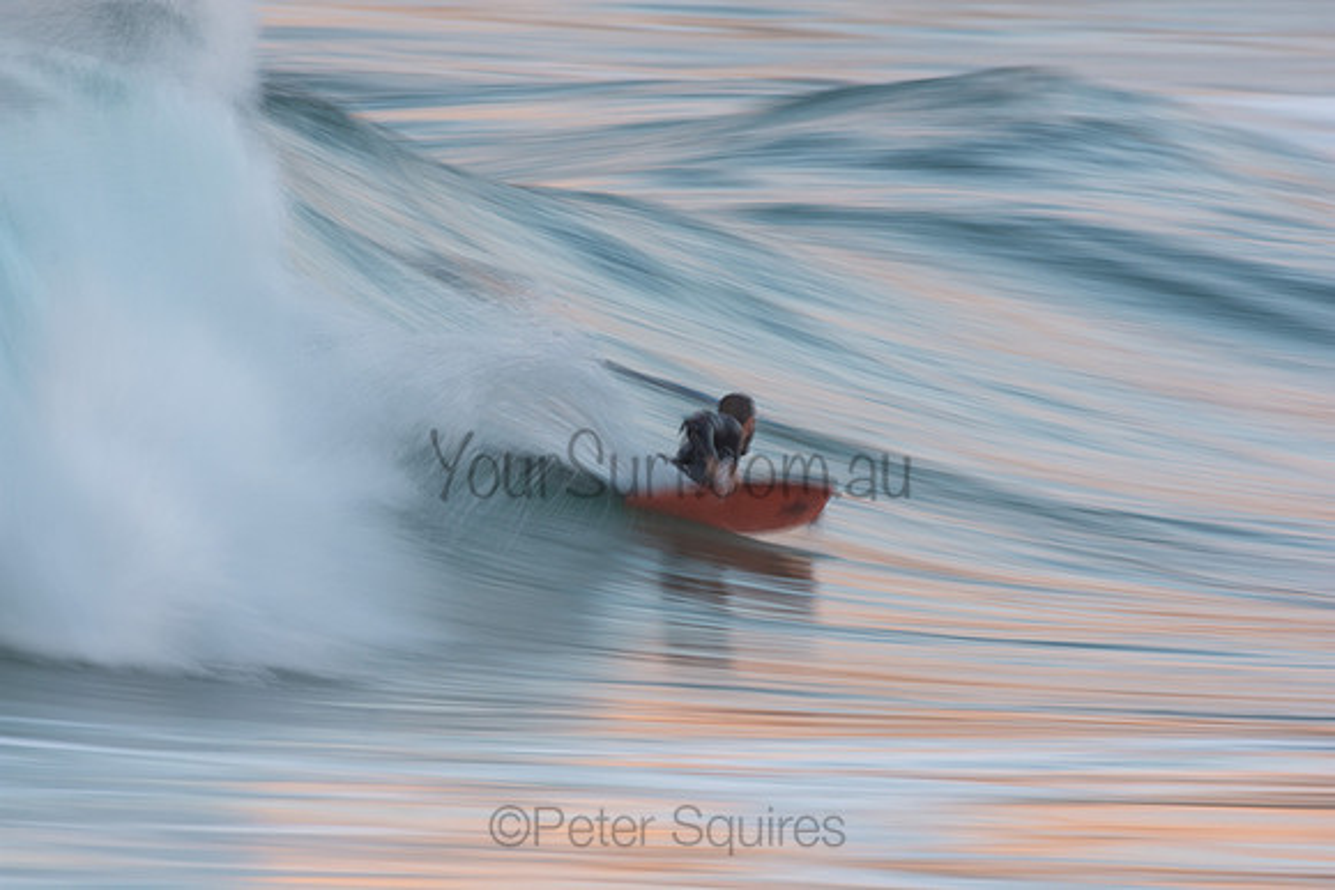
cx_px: 668
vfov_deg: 1.8
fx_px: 27818
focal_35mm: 750
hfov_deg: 2.7
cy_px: 445
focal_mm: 500
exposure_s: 1/13
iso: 100
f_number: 10
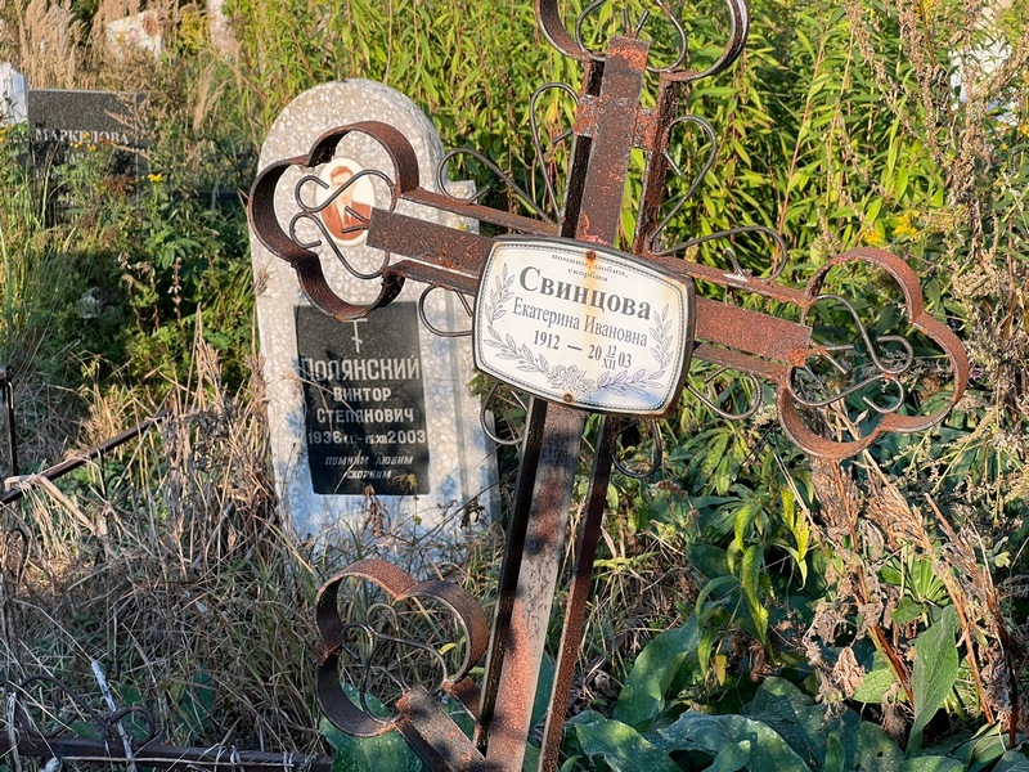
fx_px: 2289
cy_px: 386
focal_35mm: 77
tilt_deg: -7.9
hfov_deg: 25.3
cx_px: 514
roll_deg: +2.6
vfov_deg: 19.1
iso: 32
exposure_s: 1/154
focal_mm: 9
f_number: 2.8
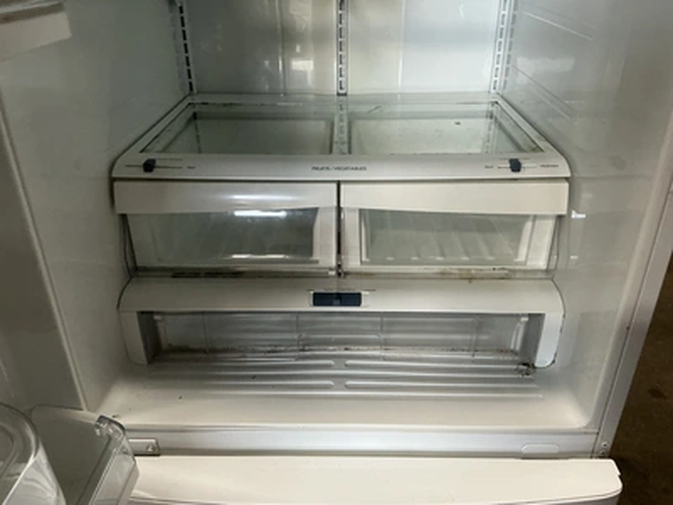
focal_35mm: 28
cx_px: 336
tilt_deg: -27.5
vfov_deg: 49.7
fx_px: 544
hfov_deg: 63.4
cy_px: 252
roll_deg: -1.9
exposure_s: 1/60
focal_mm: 3
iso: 125
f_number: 1.8
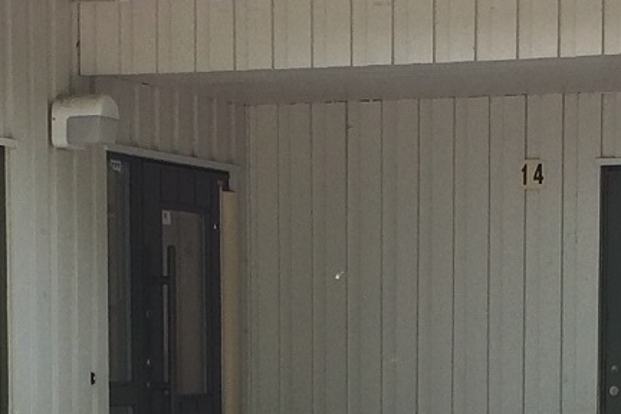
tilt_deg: -4.8
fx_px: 2467
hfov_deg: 14.3
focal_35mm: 143
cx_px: 440
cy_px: 588
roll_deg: +0.1
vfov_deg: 9.4
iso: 32
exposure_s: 1/631
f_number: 2.2
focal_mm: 4.15
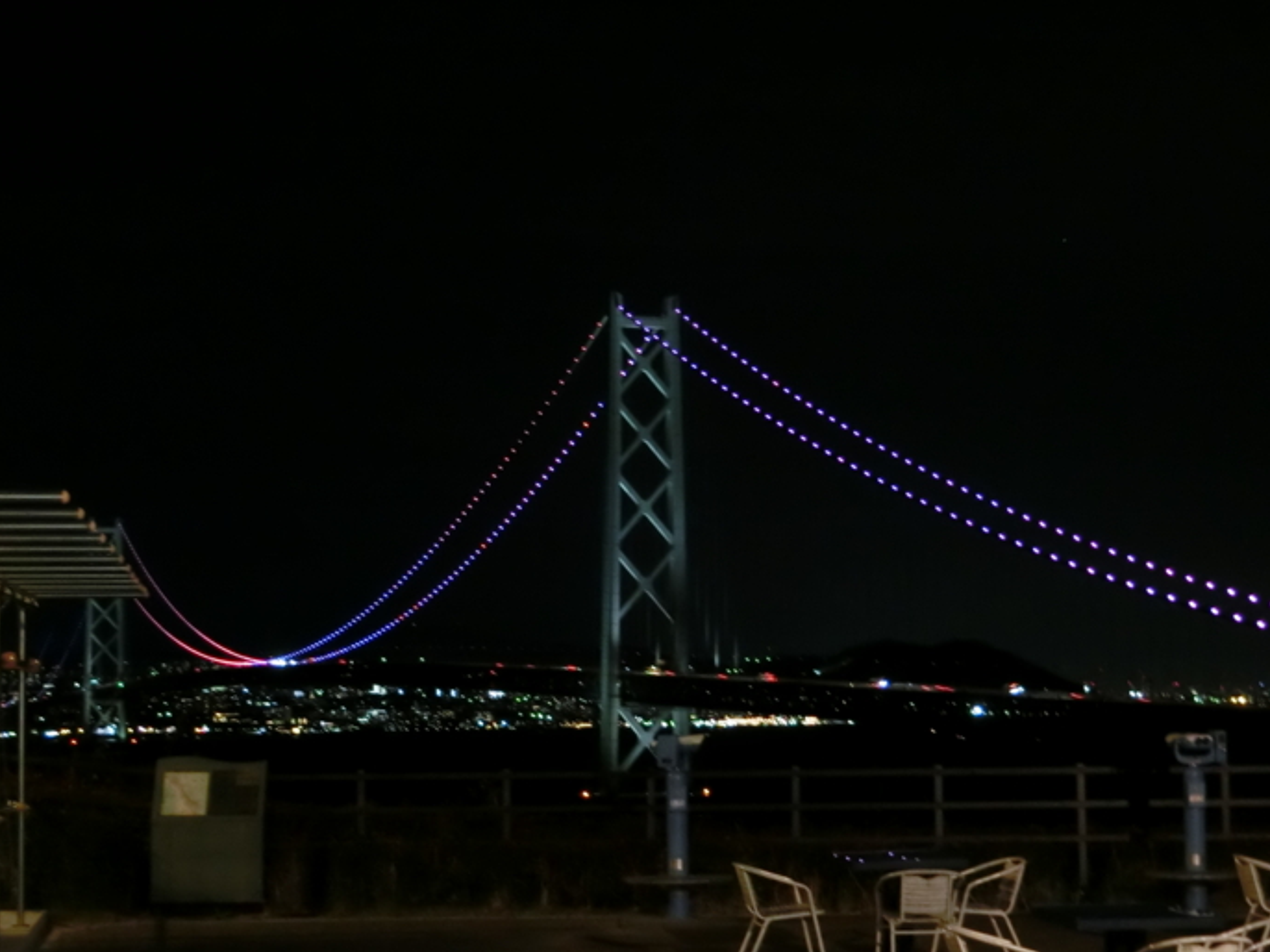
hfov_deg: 27.8
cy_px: 528
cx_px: 687
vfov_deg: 21.0
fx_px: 2567
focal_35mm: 70
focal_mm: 10.7
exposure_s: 1/4
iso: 800
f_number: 5
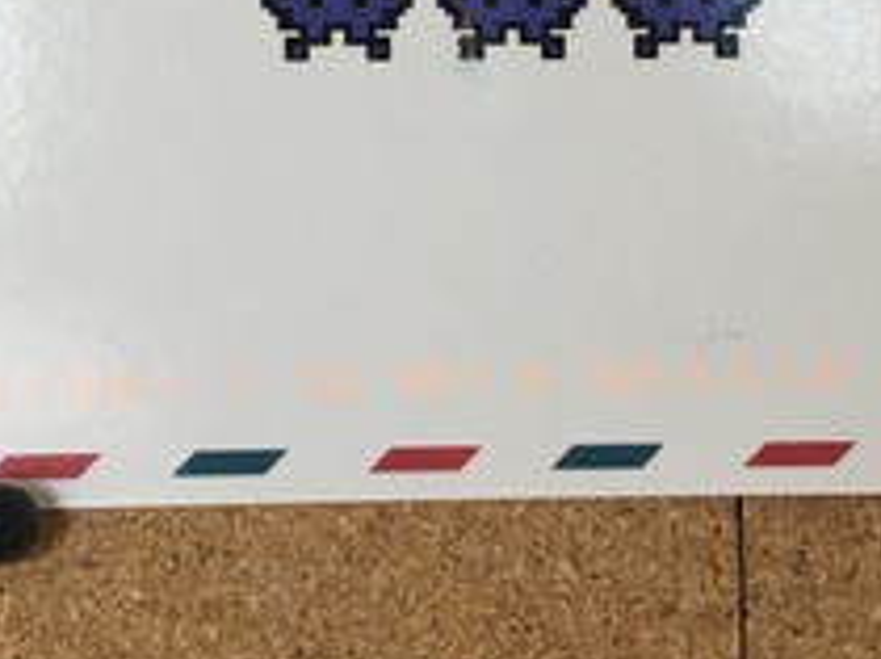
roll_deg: +0.1
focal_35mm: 83
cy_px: 180
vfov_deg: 17.7
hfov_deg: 23.5
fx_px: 2110
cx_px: 545
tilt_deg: +2.2
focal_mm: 4.15
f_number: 2.2
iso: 25
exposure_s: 1/33
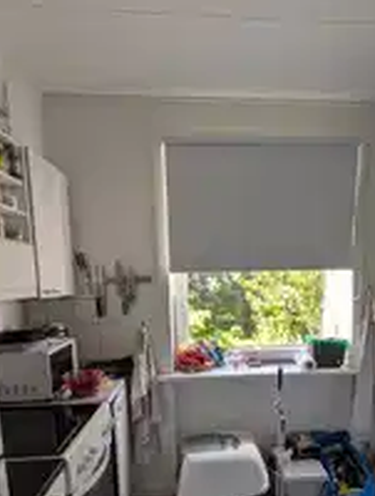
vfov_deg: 69.2
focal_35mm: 24
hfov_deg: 56.3
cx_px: 237
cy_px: 335
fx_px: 345
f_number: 1.7
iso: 51
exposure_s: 1/169
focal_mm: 2.02
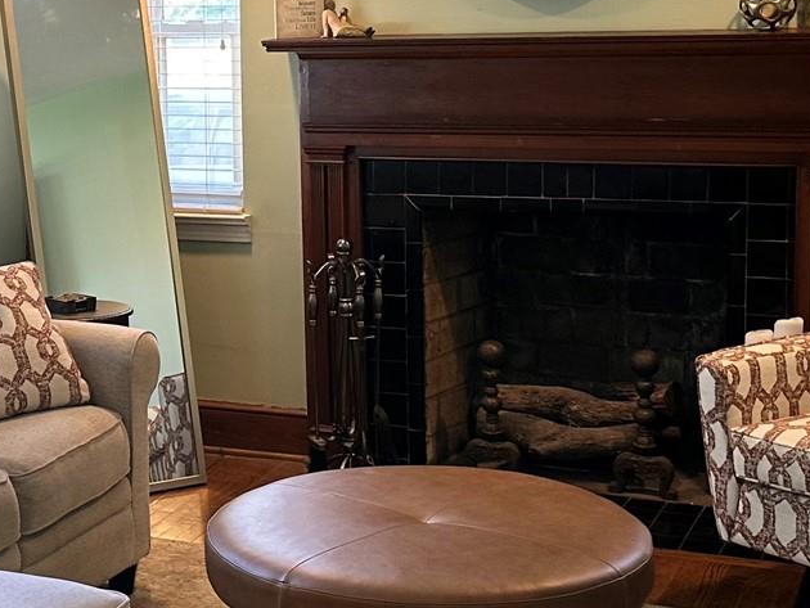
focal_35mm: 78
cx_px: 127
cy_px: 238
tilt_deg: -7.8
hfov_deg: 24.5
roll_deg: +1.6
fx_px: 1826
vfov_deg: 18.9
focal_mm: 6.86
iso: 125
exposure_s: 1/60
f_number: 1.78
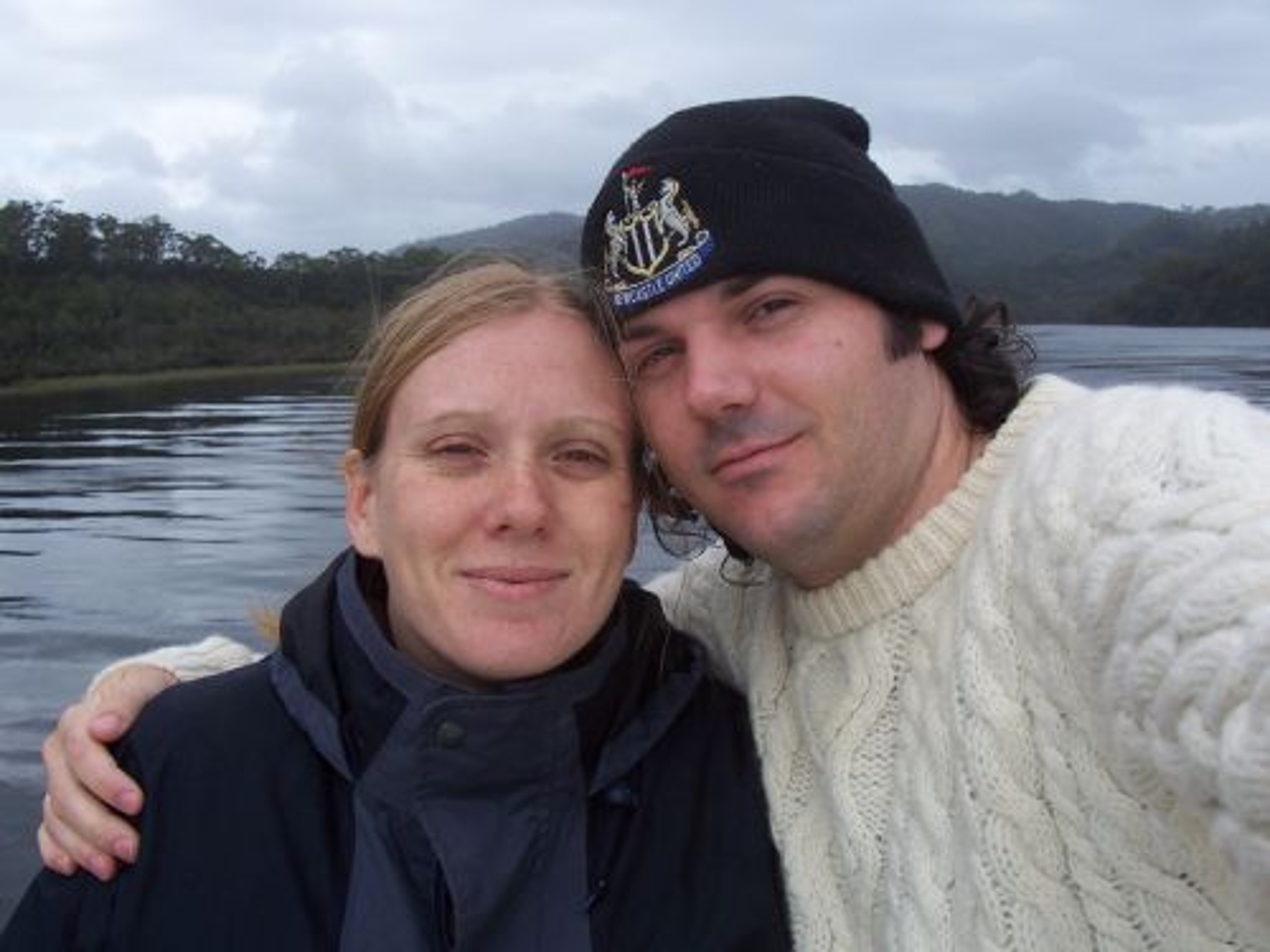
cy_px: 476
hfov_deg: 52.6
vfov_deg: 40.7
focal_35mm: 35
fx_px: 1284
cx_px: 635
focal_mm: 6
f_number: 4
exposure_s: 1/250
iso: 80
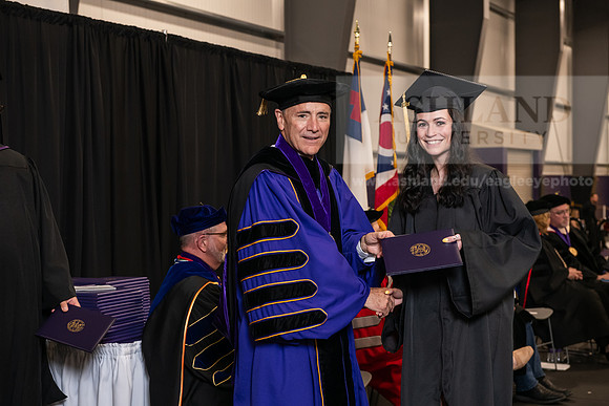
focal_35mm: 62
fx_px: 1049
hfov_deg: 32.4
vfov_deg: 21.9
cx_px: 304
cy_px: 203
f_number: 5
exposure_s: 1/125
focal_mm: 62
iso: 1600
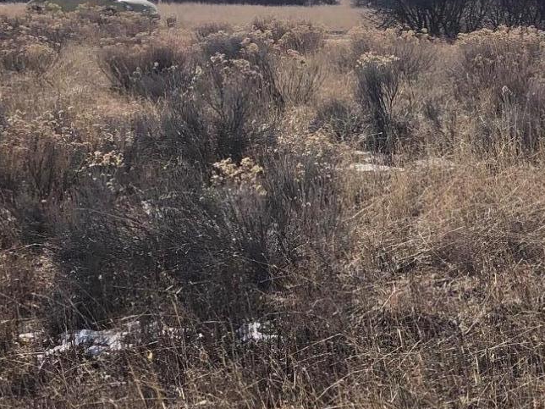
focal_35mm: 87
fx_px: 1370
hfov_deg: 21.4
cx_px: 601
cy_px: 140
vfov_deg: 16.9
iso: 25
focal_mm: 3.99
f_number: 1.8
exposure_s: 1/3247
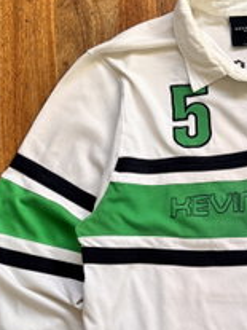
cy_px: 291
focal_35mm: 67
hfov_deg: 20.9
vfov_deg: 28.0
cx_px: 268
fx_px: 638
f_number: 1.6
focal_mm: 5.96
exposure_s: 1/121
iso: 64
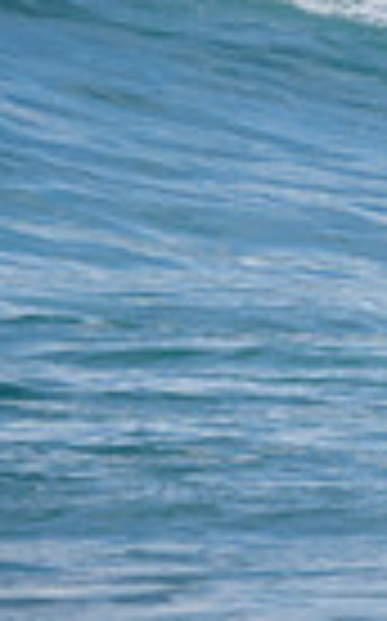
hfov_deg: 0.6
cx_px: 1450
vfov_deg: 0.9
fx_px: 39909
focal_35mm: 2360
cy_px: 4
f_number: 5.6
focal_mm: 400
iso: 360
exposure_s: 1/2000
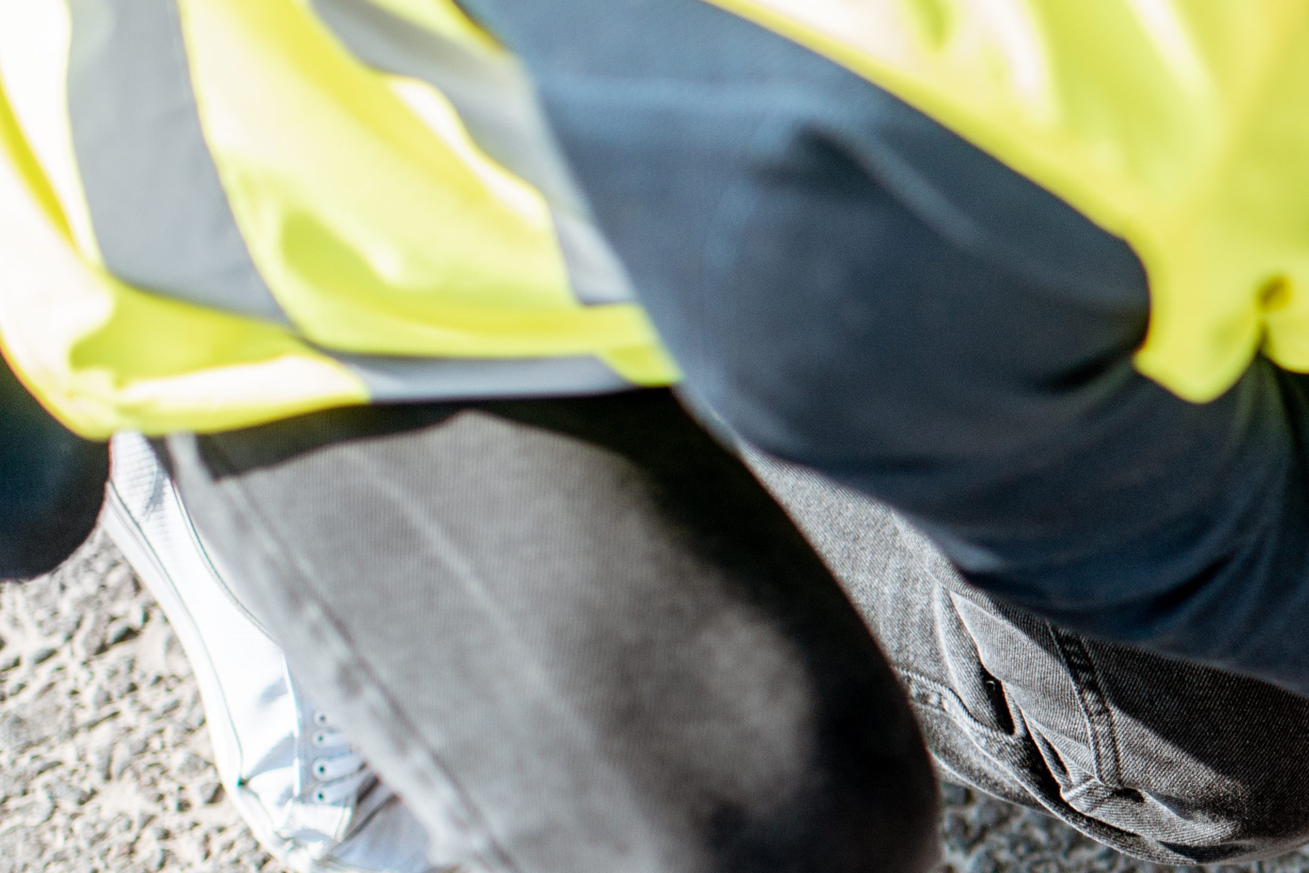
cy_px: 674
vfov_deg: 13.0
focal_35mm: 105
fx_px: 3819
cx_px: 1793
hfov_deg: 17.9
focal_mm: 35
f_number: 2.2
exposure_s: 1/3200
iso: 200
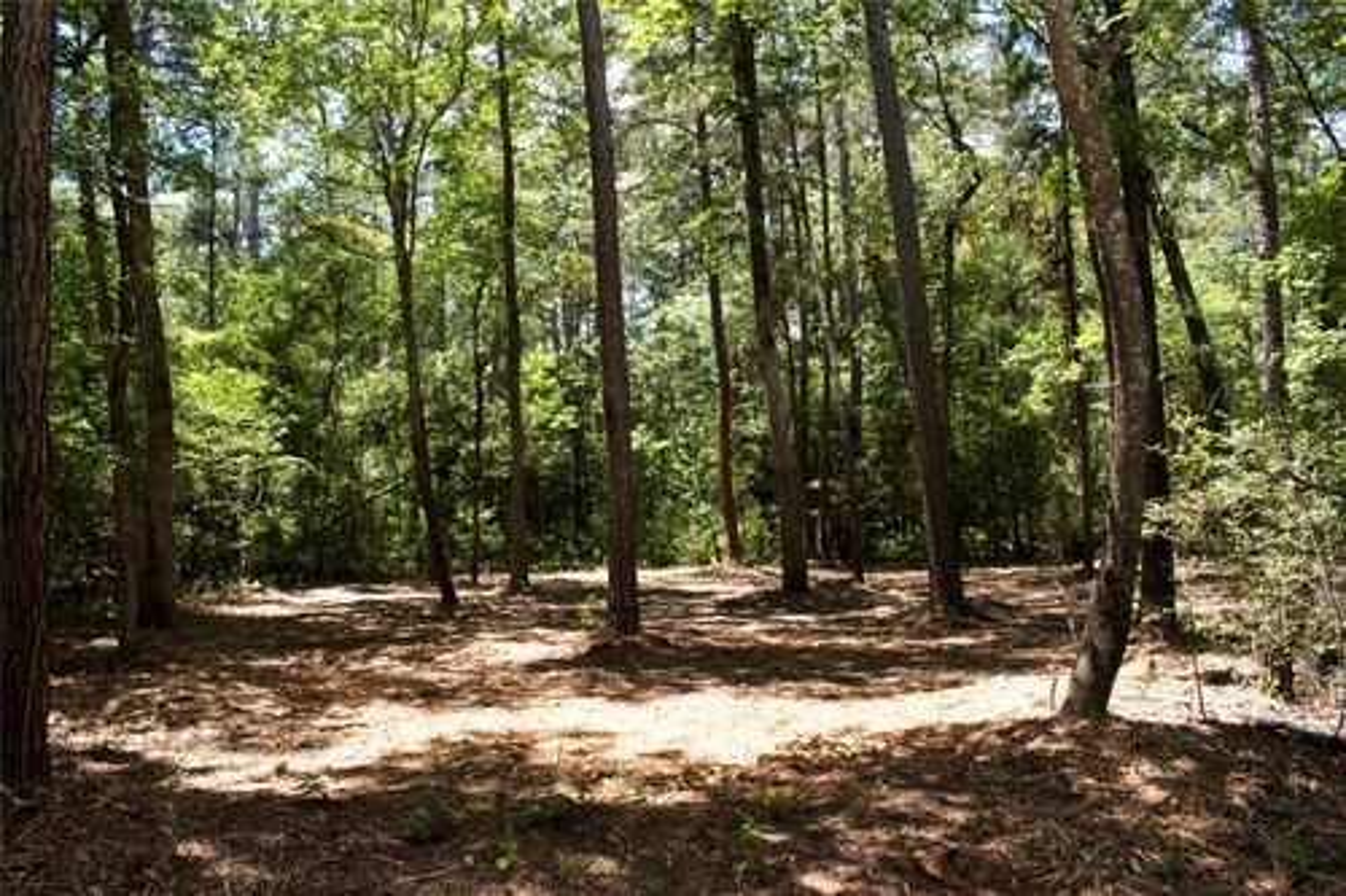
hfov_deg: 67.4
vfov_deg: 47.9
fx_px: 1009
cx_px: 673
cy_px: 448
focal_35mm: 27
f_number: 8
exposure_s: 1/1600
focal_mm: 18
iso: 1600
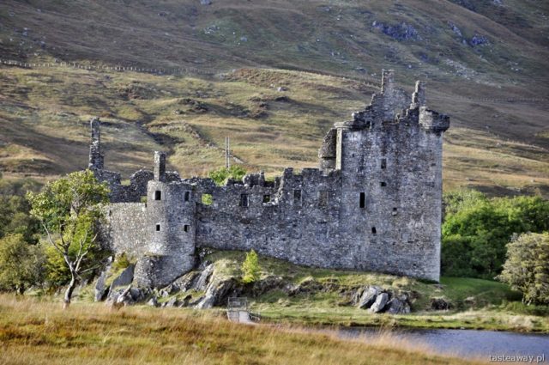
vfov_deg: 6.1
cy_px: 182
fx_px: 3427
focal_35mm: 225
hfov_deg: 9.2
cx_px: 274
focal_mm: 150
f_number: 5.6
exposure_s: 1/500
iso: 360
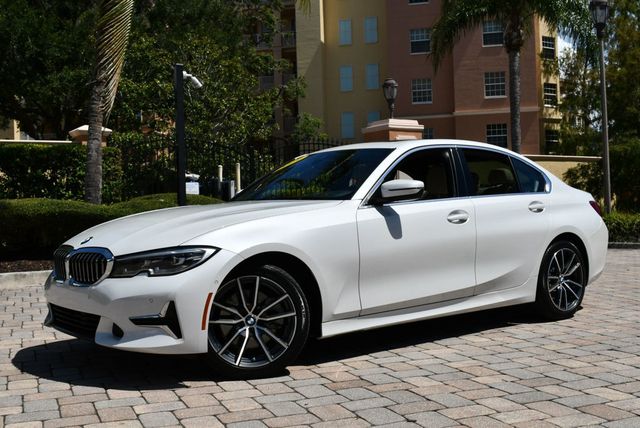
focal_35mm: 44
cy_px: 214
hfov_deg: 44.5
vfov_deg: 30.6
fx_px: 783
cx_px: 320
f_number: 10
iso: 100
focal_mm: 22
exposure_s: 1/400
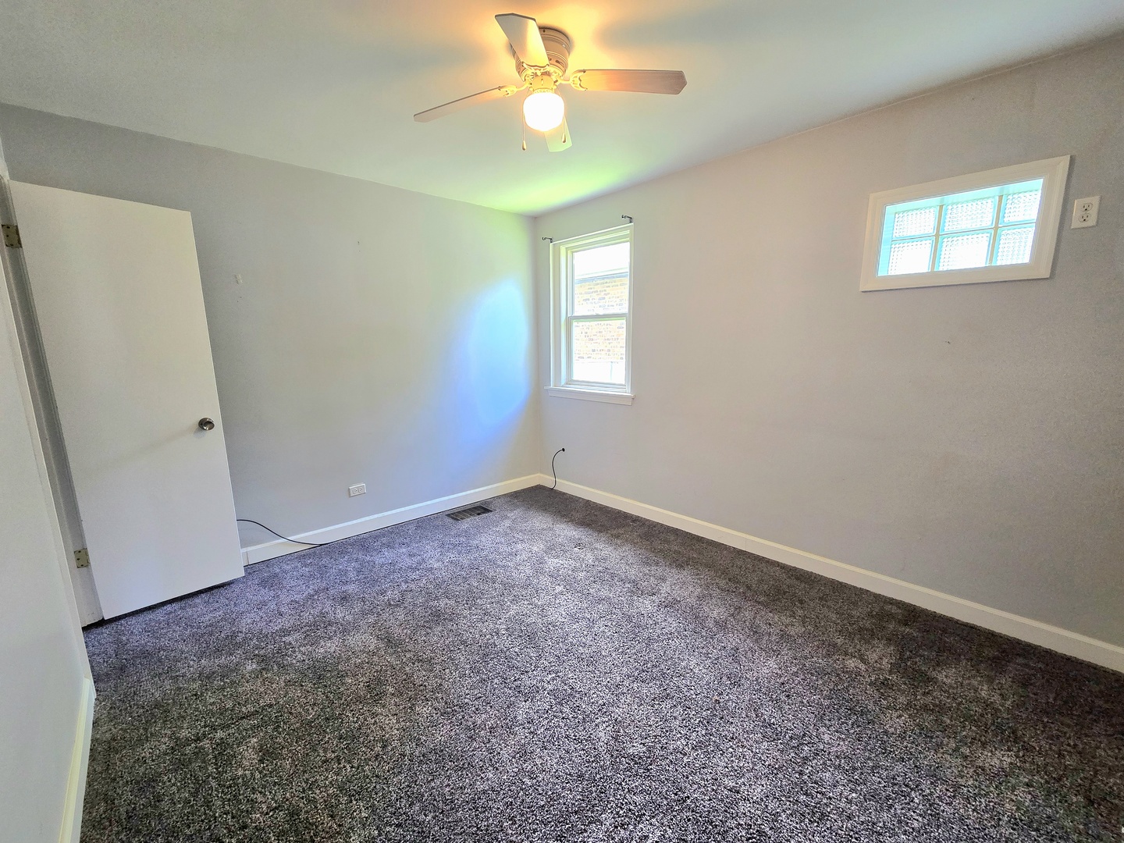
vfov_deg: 89.9
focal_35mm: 13
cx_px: 562
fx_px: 422
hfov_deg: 106.2
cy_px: 422
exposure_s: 1/60.2
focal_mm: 2.2
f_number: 2.2
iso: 250
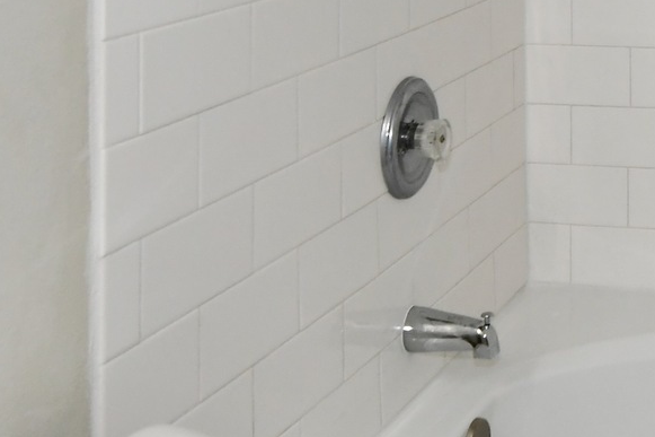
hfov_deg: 24.9
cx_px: 771
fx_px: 1346
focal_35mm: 74
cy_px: -192
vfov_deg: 16.9
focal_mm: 14
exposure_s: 1/60
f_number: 6.3
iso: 640
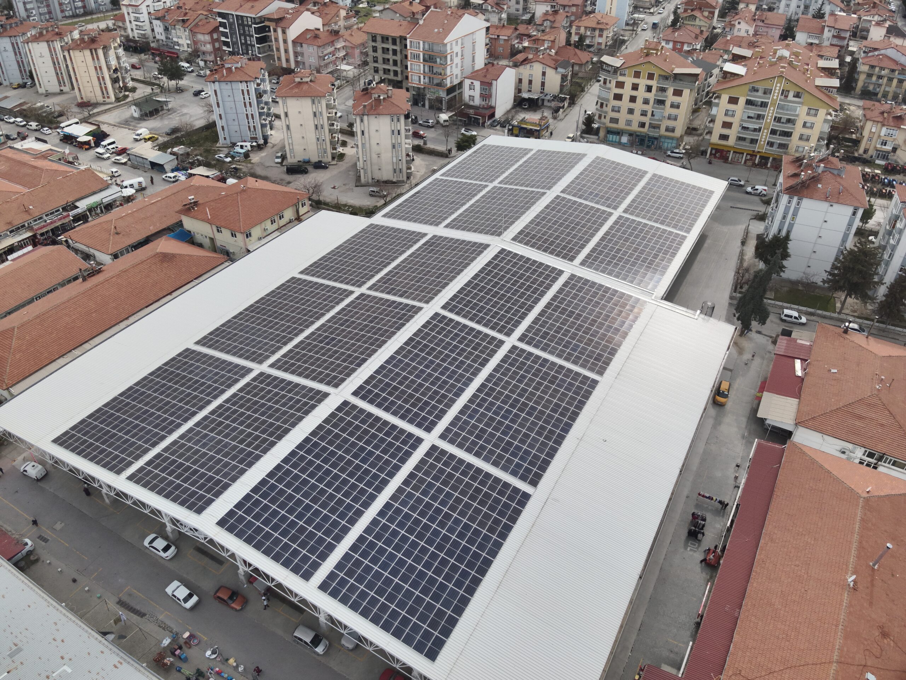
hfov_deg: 71.6
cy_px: 340
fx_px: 628
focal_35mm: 24
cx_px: 453
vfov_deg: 56.8
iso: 100
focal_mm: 4.4
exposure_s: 1/1000
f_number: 2.8
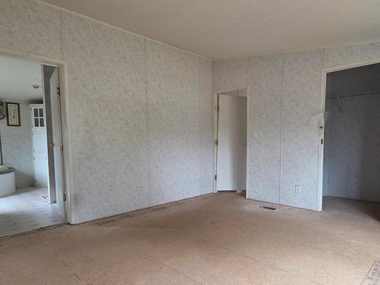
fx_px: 230
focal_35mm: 21
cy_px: 163
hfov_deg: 79.0
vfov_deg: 63.1
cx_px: 197
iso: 200
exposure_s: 1/60
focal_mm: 2.2
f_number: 1.9
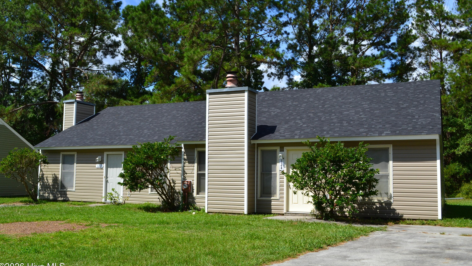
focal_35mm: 38
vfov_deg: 31.2
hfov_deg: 52.8
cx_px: 235
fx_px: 476
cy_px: 122
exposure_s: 1/500
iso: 400
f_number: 11
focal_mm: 24
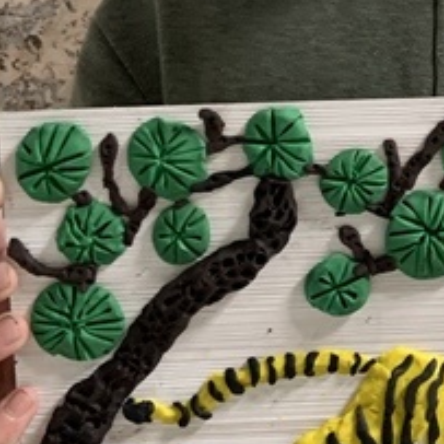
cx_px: 498
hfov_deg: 19.5
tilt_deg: -5.4
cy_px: 11
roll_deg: +4.0
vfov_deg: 19.9
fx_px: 1233
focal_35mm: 85
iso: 320
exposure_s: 1/60
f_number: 1.8
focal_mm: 4.25
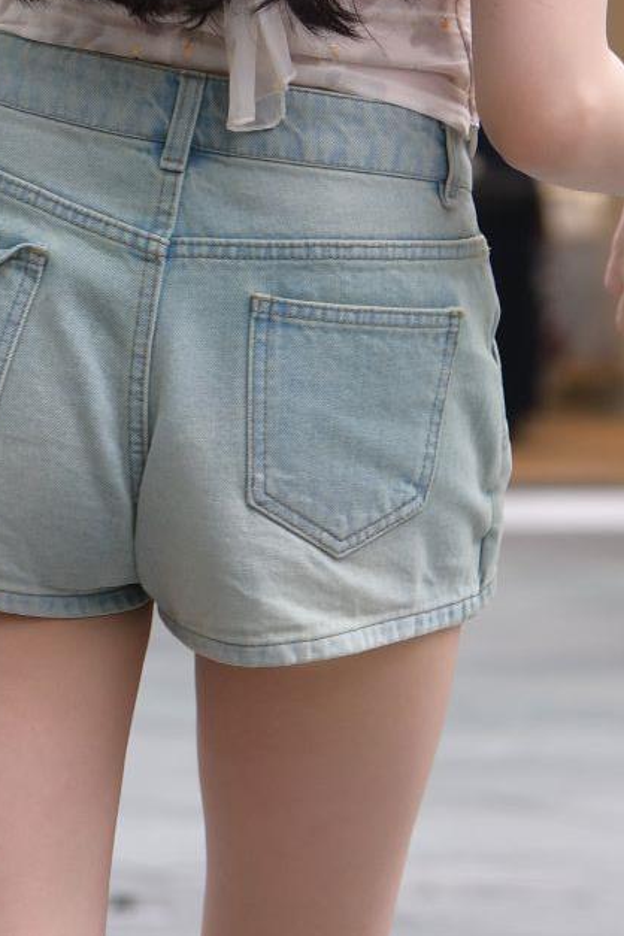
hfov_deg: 4.6
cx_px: -43
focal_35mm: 295
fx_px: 7669
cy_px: 552
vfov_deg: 7.0
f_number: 3.5
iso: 500
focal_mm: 70
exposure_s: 1/400
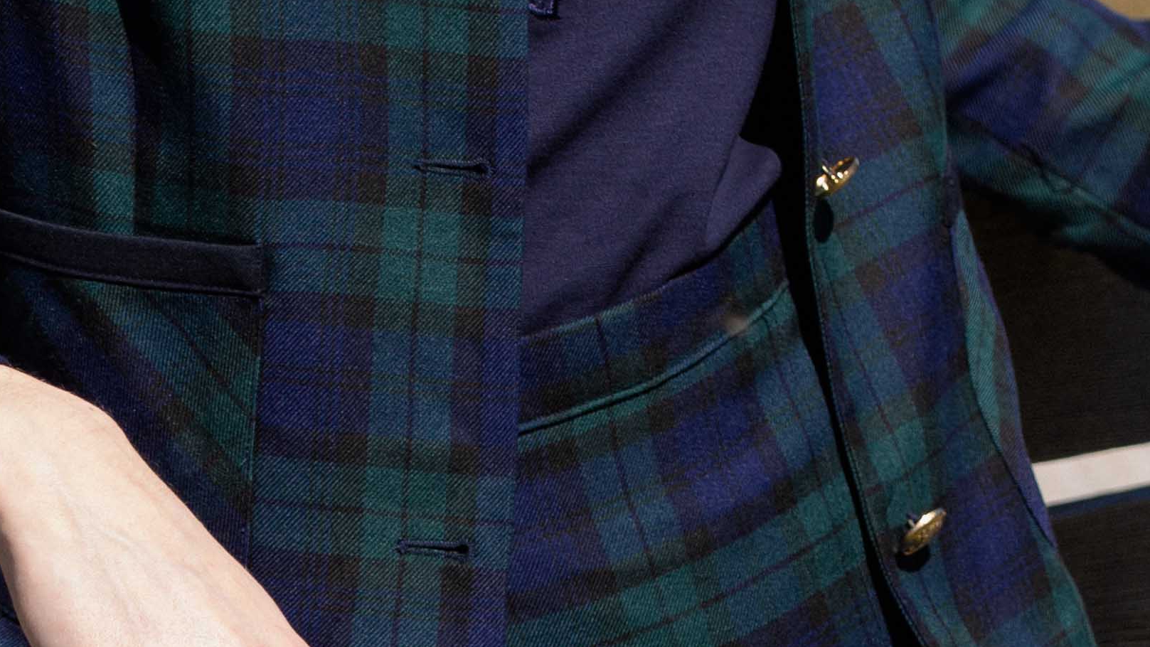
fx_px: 12443
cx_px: 765
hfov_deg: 5.3
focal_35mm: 408
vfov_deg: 3.0
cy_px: 445
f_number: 4.5
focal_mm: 105
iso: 100
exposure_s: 1/500
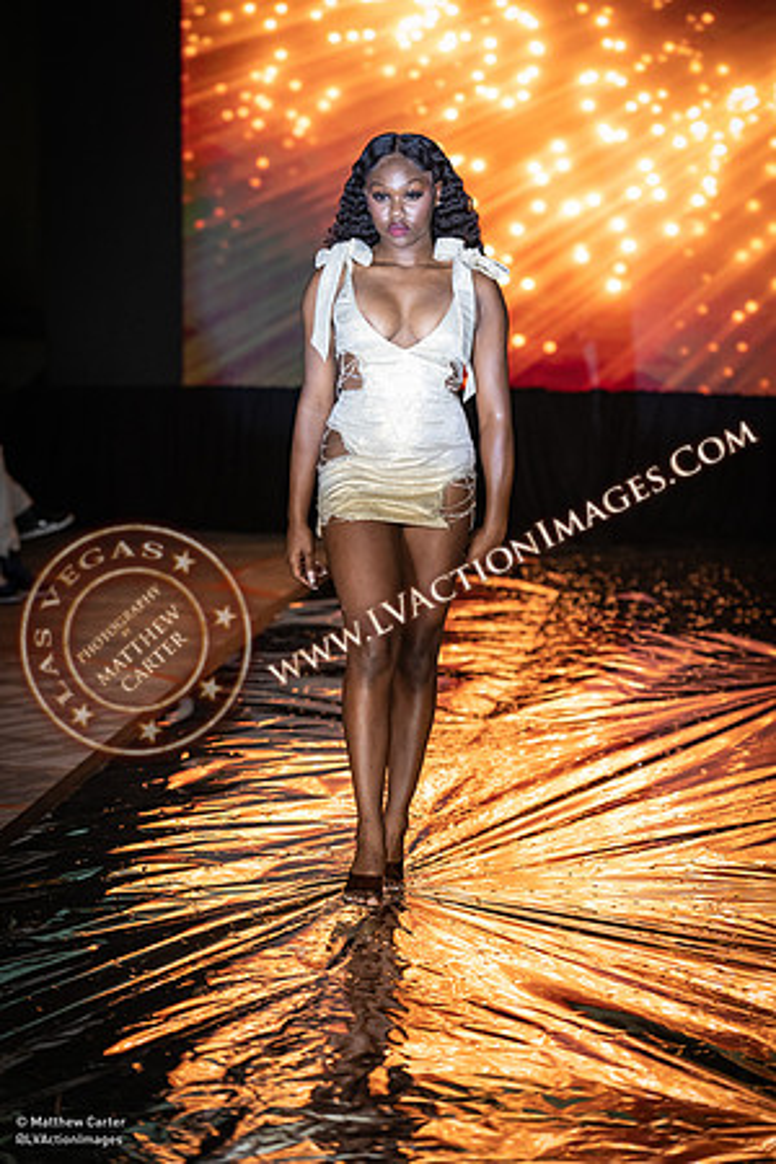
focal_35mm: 112
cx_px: 388
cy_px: 582
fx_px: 3621
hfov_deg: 12.2
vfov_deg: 18.3
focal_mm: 112
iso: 1600
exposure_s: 1/320
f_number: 2.8
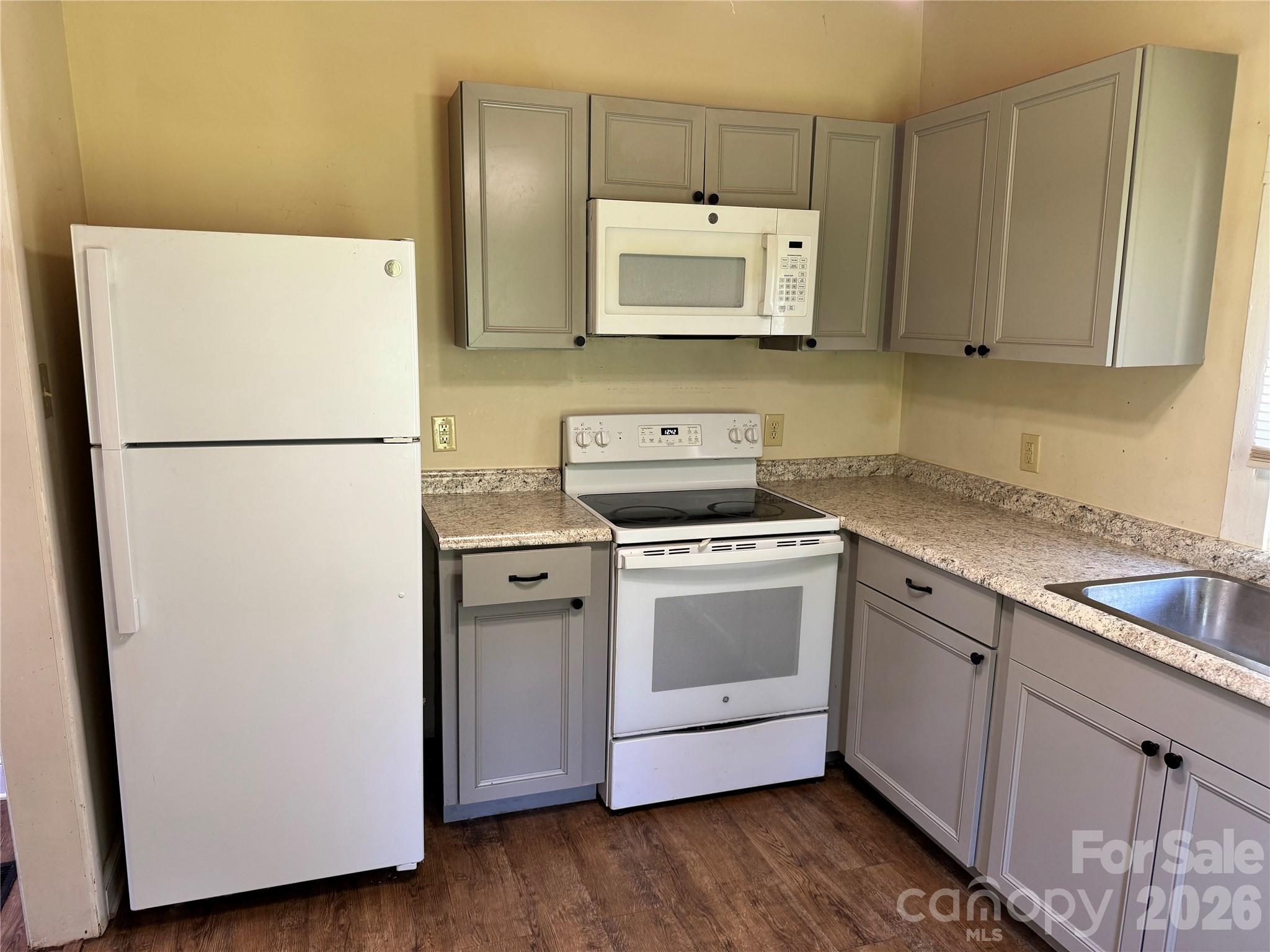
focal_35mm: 24
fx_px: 881
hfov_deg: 71.6
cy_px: 476
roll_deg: -1.3
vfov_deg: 56.8
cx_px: 635
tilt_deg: -10.3
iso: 160
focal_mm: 6.76
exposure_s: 1/60
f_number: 1.78
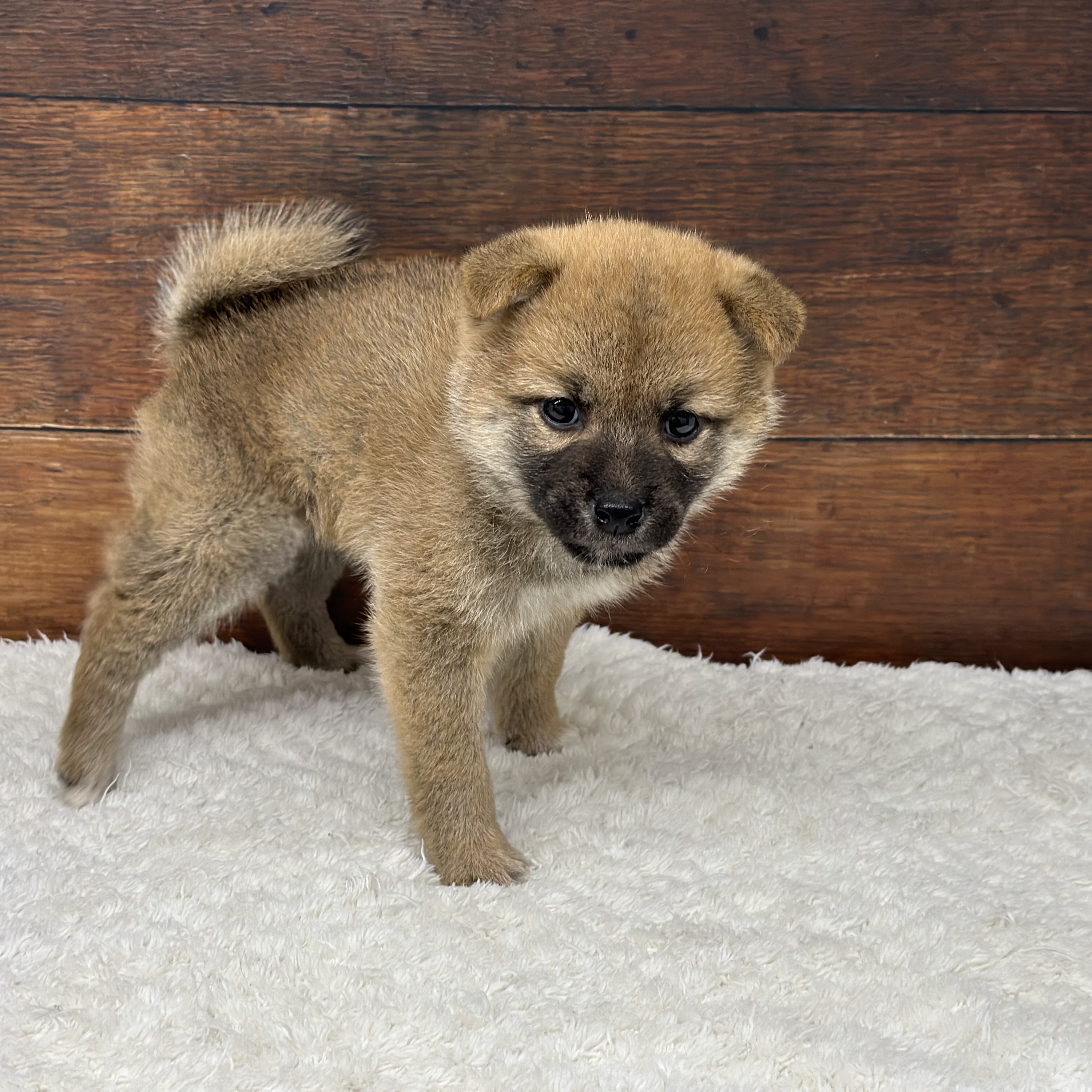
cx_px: 496
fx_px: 2034
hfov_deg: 30.0
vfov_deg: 30.0
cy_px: 544
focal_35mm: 57
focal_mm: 6.86
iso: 100
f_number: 1.78
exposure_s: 1/138
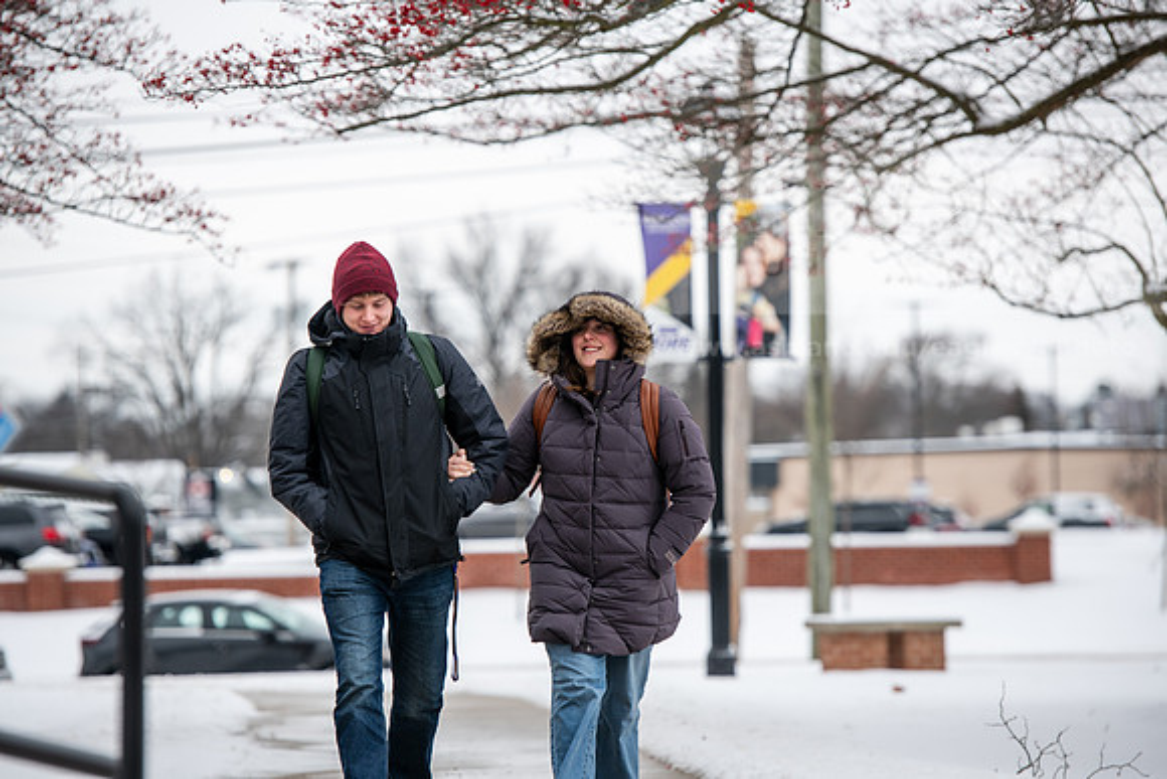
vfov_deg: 7.9
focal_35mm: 175
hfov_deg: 11.7
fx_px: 5674
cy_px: 390
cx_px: 584
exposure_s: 1/640
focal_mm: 175
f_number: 4
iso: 125
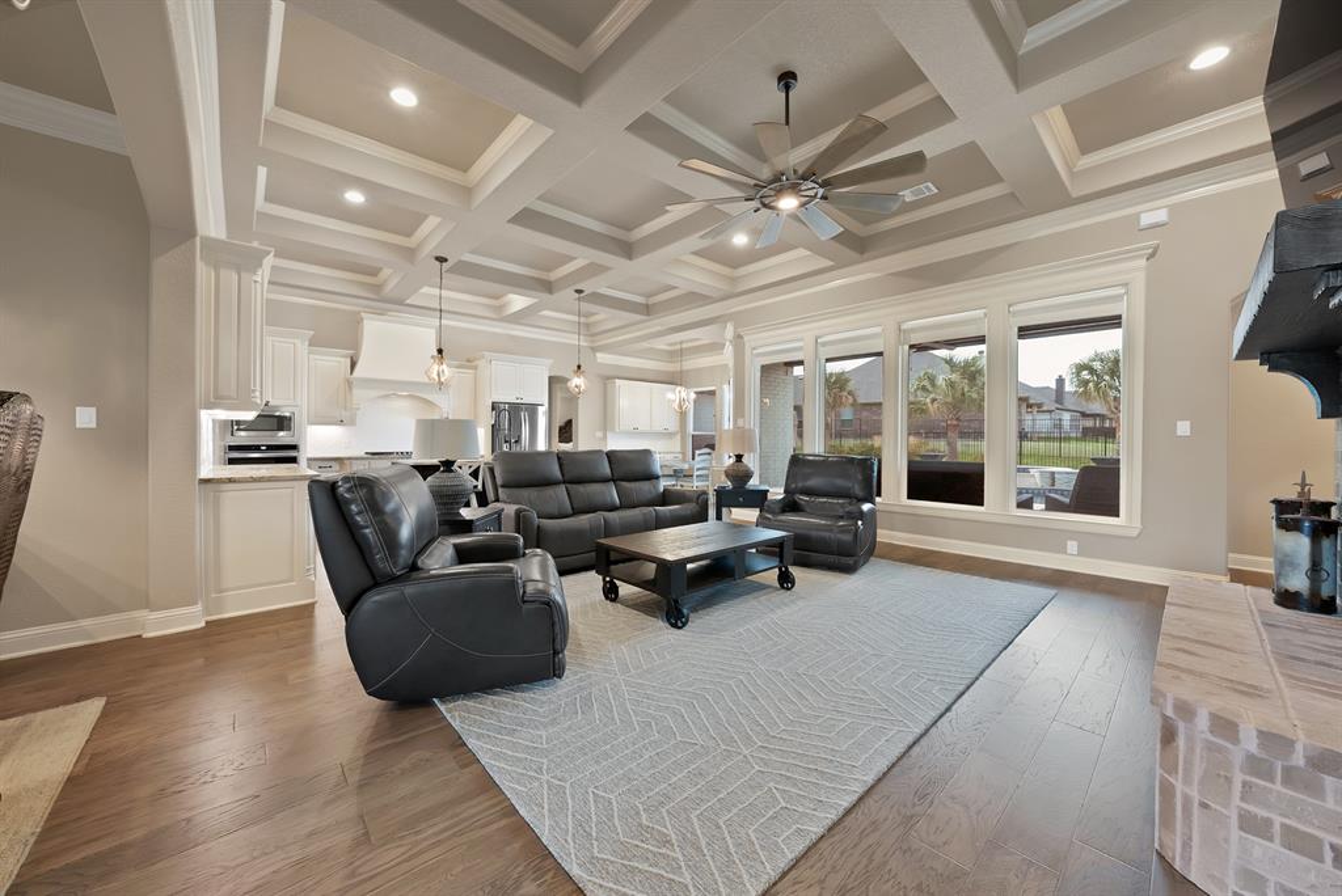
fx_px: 448
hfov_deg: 112.6
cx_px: 671
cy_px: 448
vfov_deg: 90.1
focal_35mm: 12
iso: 640
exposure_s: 1/1.67
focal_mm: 12
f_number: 9
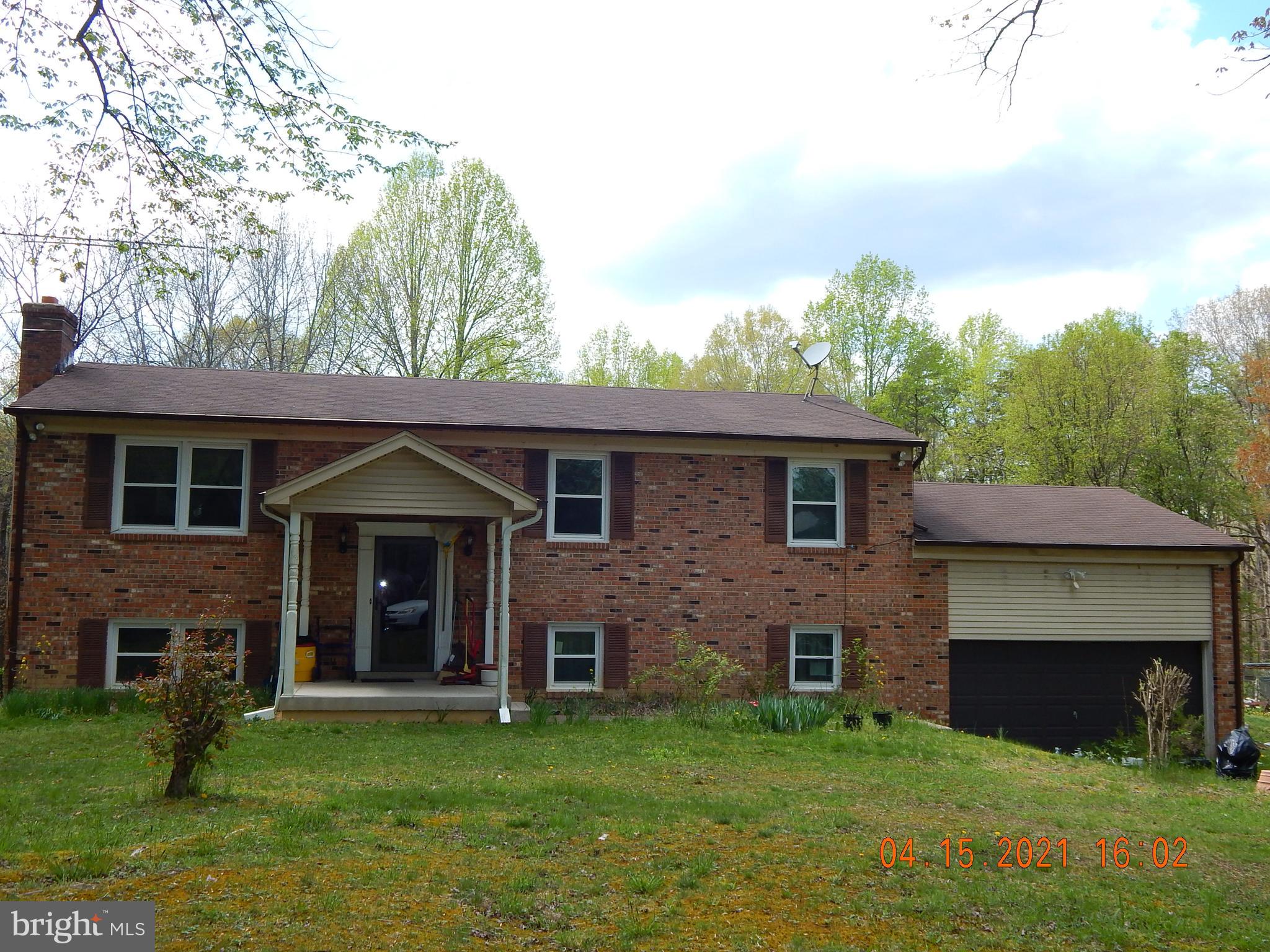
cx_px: 635
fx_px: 1247
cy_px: 476
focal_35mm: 34
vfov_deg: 41.8
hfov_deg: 54.0
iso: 125
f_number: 3.3
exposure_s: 1/640
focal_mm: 6.1
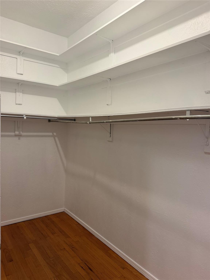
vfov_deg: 71.6
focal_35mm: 24
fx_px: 194
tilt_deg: -4.1
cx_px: 105
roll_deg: -1.7
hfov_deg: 56.8
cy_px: 140
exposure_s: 1/60
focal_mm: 6.76
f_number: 1.78
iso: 160
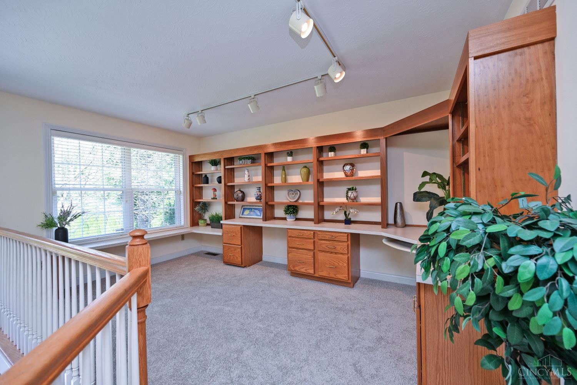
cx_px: 288
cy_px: 192
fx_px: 224
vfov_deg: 81.2
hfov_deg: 104.3
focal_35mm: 14
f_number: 4.5
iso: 200
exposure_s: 1/80
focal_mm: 14
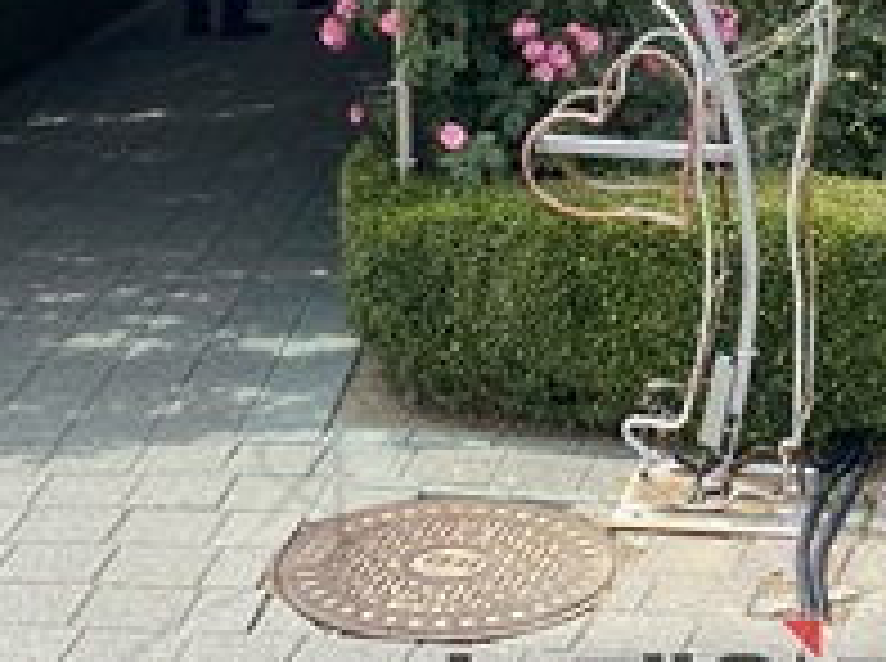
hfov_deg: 22.5
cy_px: -227
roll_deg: -0.6
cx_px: 693
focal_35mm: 86
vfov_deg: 16.1
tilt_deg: -2.3
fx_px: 2197
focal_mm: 4.25
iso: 32
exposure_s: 1/2817
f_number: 1.8
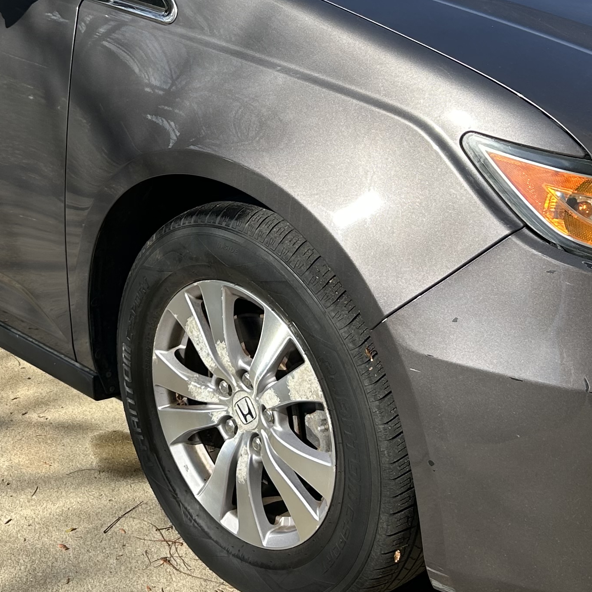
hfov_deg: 25.0
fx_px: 1316
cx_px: 136
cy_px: 141
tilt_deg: -15.0
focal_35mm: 68
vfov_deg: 25.0
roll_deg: +0.8
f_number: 1.5
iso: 50
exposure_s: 1/2045
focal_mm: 5.7
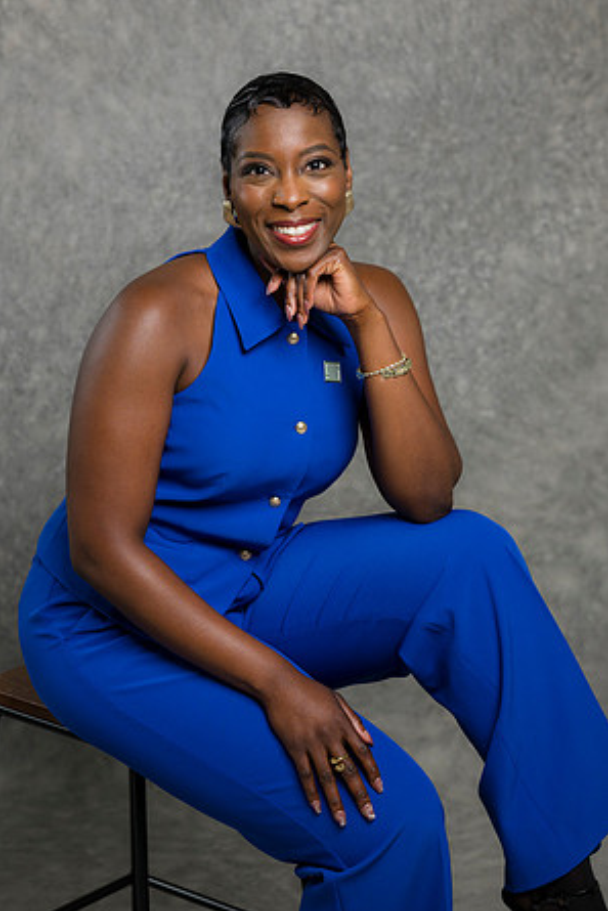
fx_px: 2177
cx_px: 303
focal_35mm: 86
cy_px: 459
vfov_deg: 23.6
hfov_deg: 15.9
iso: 125
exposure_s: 1/200
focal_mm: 85
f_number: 5
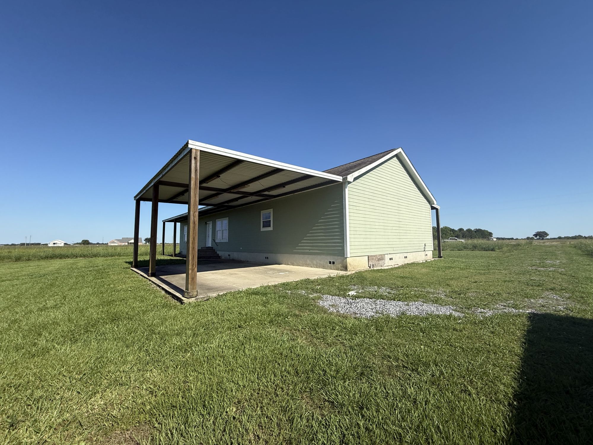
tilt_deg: +4.0
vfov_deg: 85.7
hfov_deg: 102.1
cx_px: 296
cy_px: 222
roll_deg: -0.7
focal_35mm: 14
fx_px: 240
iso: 50
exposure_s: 1/2976
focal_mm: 2.22
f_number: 2.2
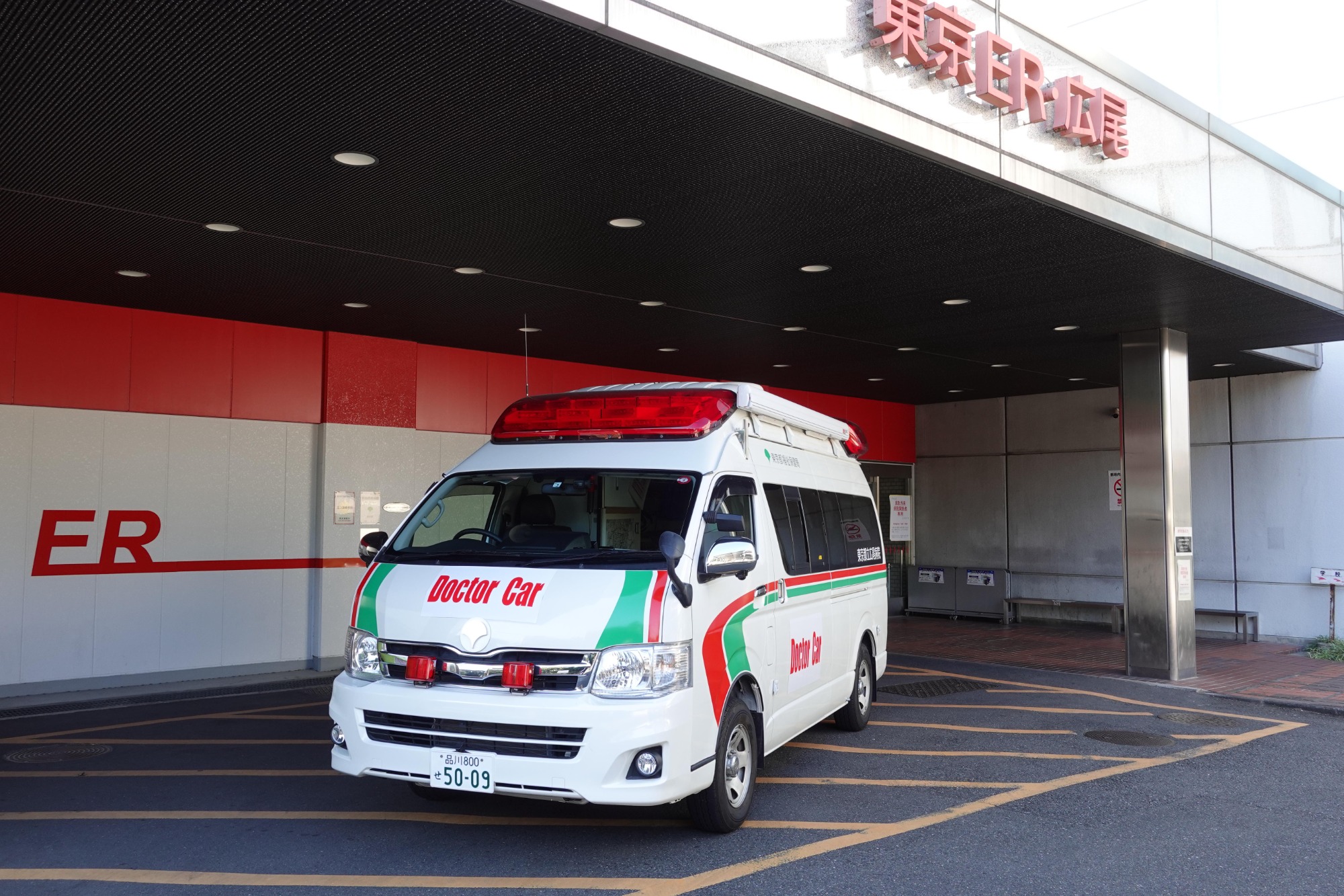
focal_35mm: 29
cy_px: 448
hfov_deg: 63.7
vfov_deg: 45.0
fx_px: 1082
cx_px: 672
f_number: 4
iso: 125
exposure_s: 1/80
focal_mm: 11.3
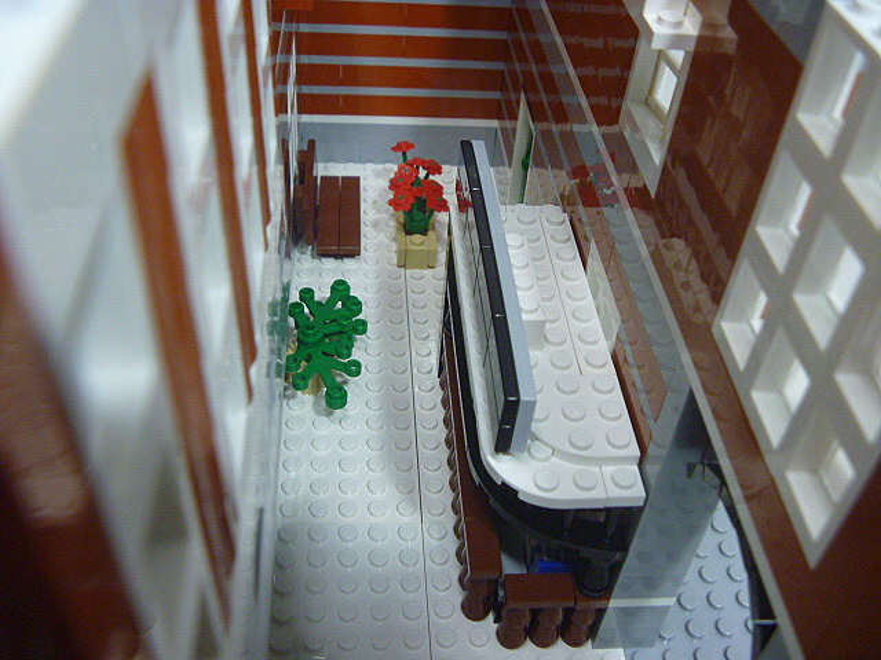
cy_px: 330
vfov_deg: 40.7
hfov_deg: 52.6
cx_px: 440
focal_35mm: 35
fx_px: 891
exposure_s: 1/25
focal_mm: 6.3
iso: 400
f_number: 3.5
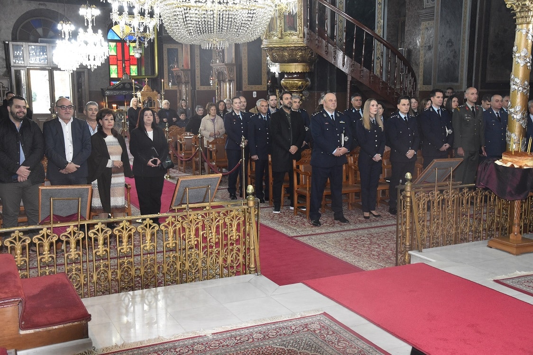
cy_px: 178
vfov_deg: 31.9
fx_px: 622
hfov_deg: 46.4
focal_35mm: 42
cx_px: 266
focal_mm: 28
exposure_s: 1/60
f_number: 4
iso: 1800
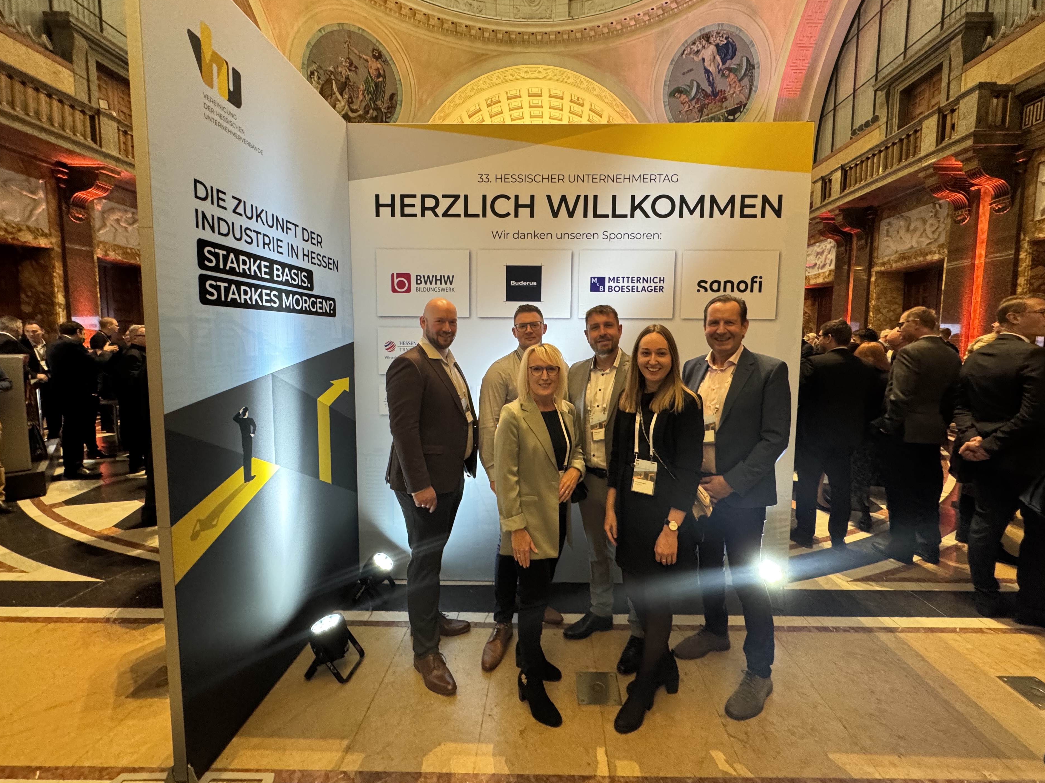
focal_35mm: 15
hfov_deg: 98.1
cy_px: 376
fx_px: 453
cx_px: 548
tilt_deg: -3.8
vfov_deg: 81.7
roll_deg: +0.2
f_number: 2.2
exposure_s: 1/50
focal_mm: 2.22
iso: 640
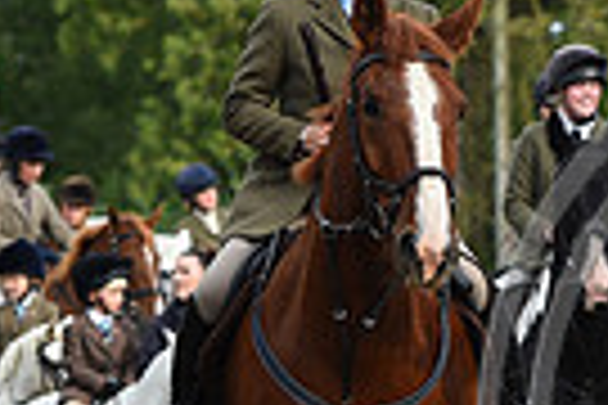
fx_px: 7110
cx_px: 892
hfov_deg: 4.9
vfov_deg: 3.3
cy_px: 382
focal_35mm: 421
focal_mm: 98
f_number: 4
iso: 250
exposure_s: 1/800
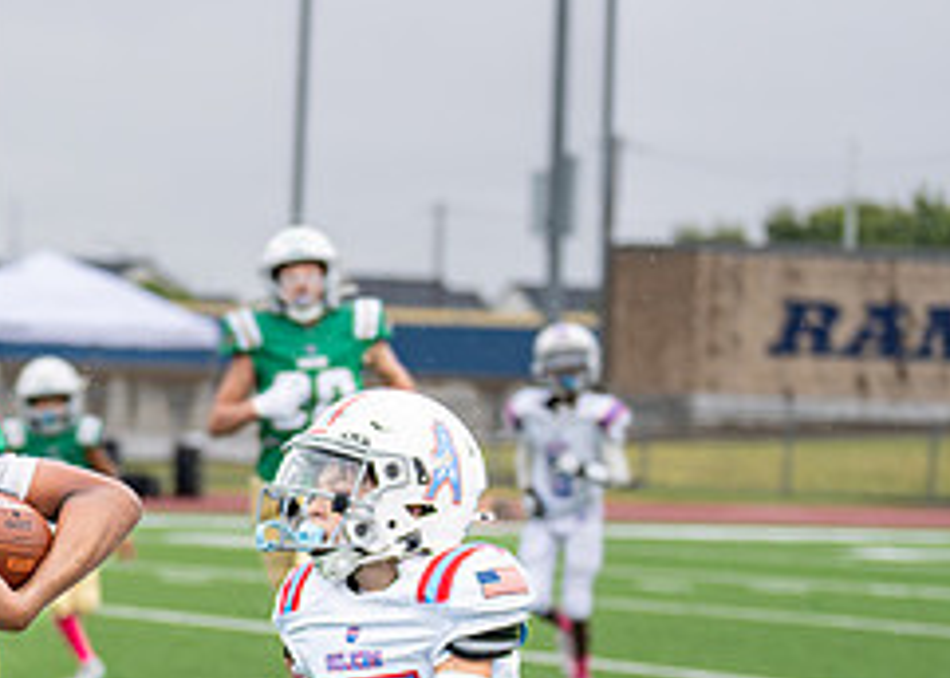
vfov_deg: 6.6
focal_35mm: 216
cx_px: -185
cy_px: 835
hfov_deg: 9.2
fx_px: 5826
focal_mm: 70
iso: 400
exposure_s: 1/1000
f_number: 2.8
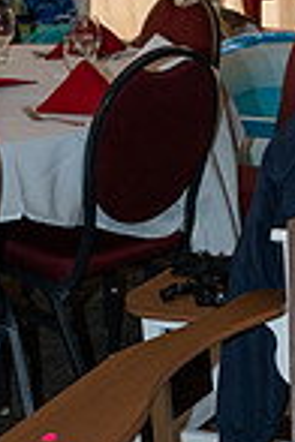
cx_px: 430
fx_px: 1426
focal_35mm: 116
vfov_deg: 17.6
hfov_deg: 11.4
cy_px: 292
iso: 1000
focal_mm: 38
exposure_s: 1/250
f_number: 5
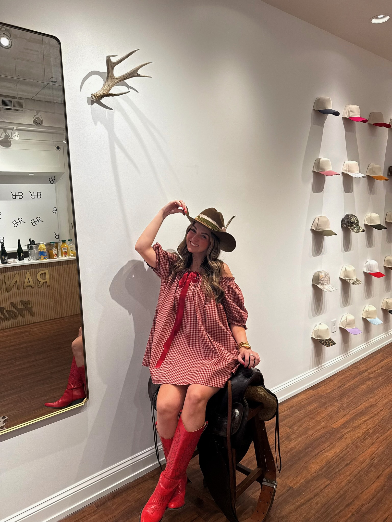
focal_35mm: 24
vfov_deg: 71.6
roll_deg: +2.3
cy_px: 261
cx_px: 196
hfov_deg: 56.8
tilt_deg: -8.0
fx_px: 362
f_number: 1.78
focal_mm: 6.76
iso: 100
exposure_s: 1/120
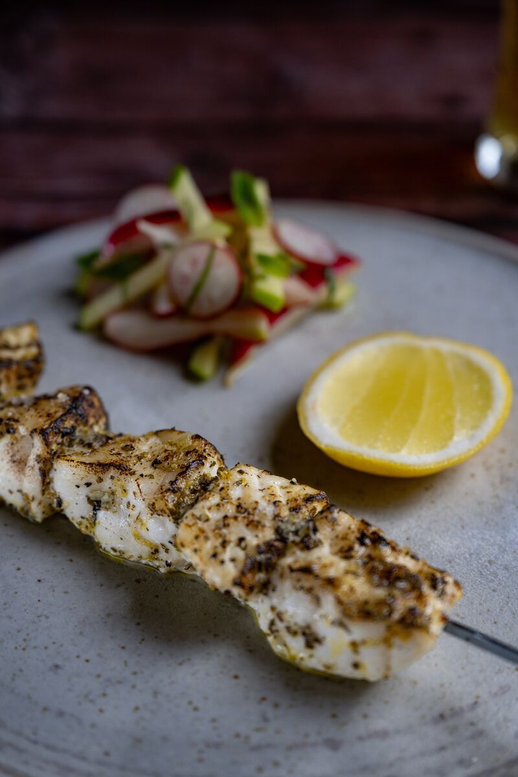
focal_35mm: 70
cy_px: 388
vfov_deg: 28.8
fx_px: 1511
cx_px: 259
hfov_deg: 19.5
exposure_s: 1/160
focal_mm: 70
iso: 400
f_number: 4.5
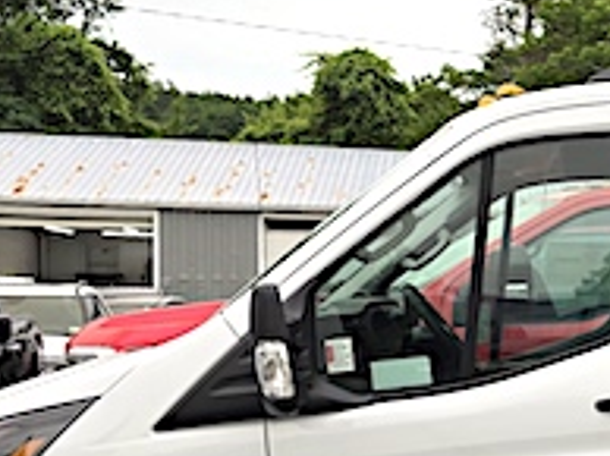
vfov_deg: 15.5
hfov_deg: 17.0
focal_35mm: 95
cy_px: 340
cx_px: 1101
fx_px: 1672
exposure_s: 1/180
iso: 16
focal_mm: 6.3
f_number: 1.7
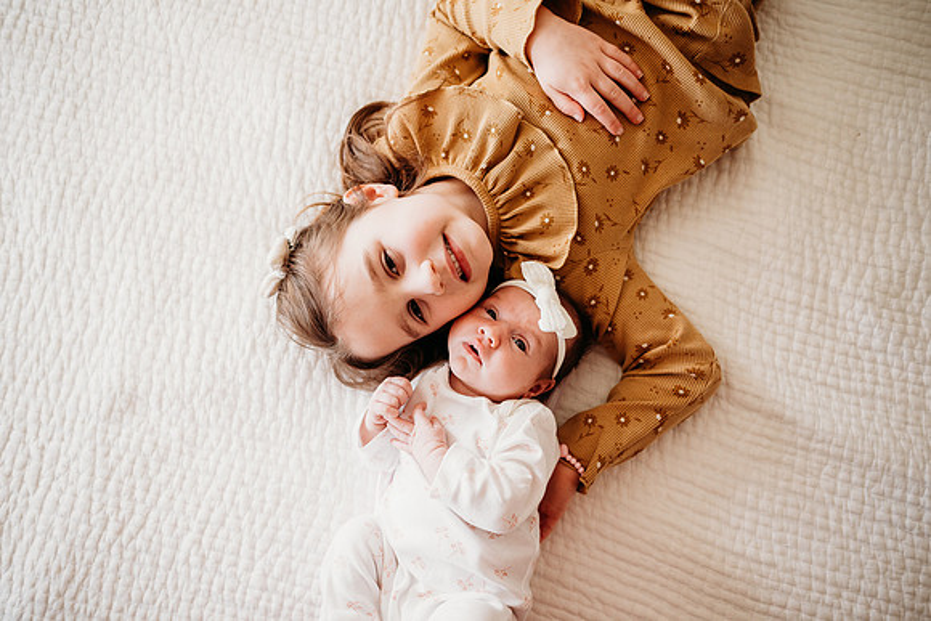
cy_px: 310
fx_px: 621
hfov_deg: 73.7
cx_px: 466
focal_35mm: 24
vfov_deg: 53.2
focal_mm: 24
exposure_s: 1/250
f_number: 2.5
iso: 640
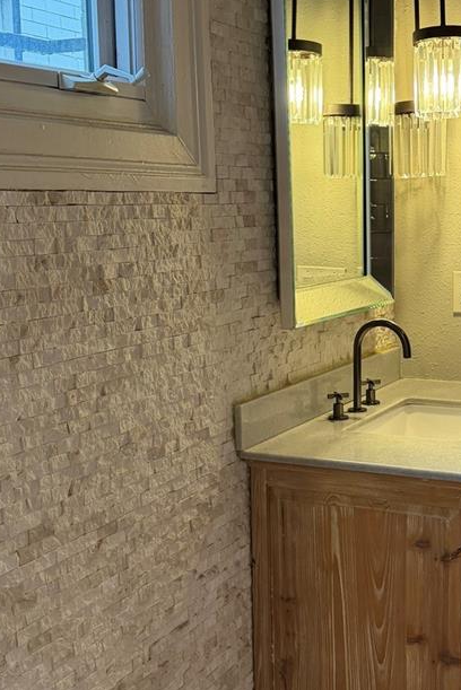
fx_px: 940
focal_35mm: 49
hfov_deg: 26.9
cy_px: 363
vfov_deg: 40.3
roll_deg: +1.3
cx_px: 389
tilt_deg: -9.7
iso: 320
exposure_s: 1/120
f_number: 1.78
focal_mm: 6.76
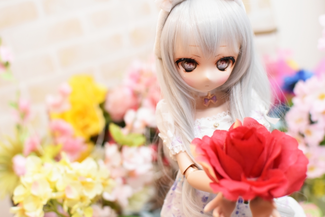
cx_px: 162
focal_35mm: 52
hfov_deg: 37.9
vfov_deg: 25.8
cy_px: 108
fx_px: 474
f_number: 2.8
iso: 800
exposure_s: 1/60
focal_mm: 35
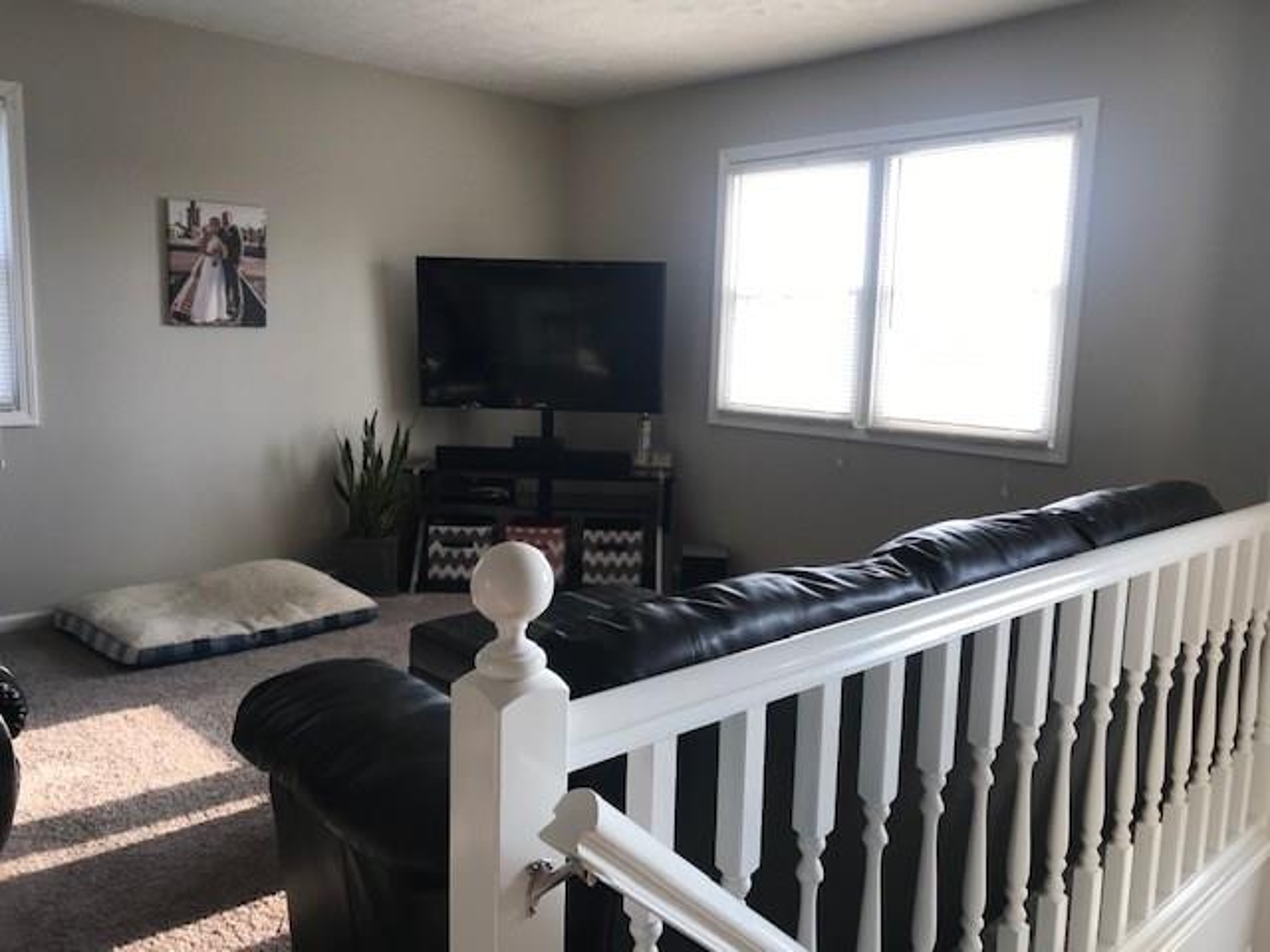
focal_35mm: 28
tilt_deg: -8.2
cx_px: 635
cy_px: 476
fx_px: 1027
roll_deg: -1.5
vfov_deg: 49.7
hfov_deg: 63.4
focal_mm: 3.99
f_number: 1.8
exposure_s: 1/120
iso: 32
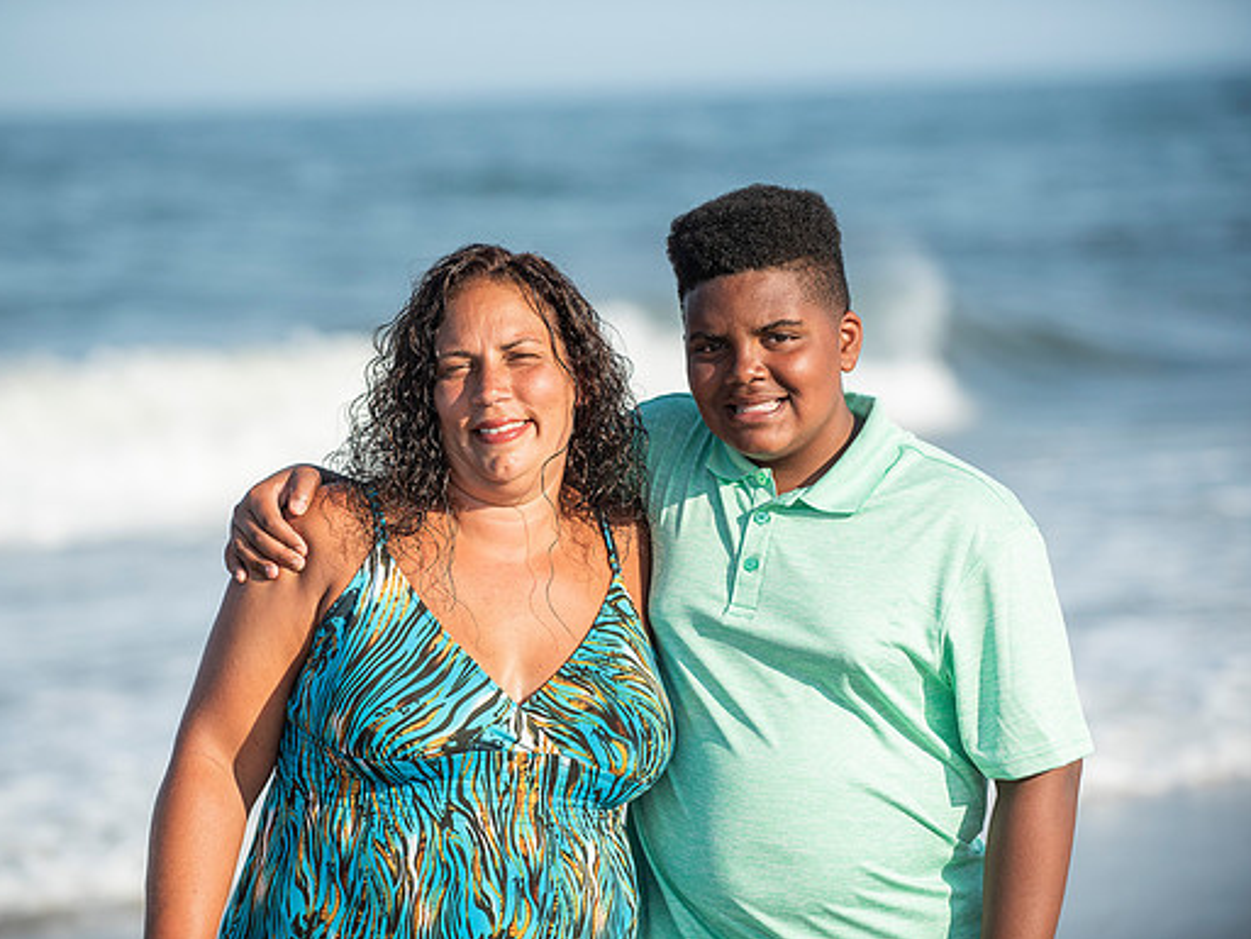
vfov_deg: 9.1
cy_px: 470
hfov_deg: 12.1
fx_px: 5892
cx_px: 558
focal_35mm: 163
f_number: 3.5
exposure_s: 1/3200
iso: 250
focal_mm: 150
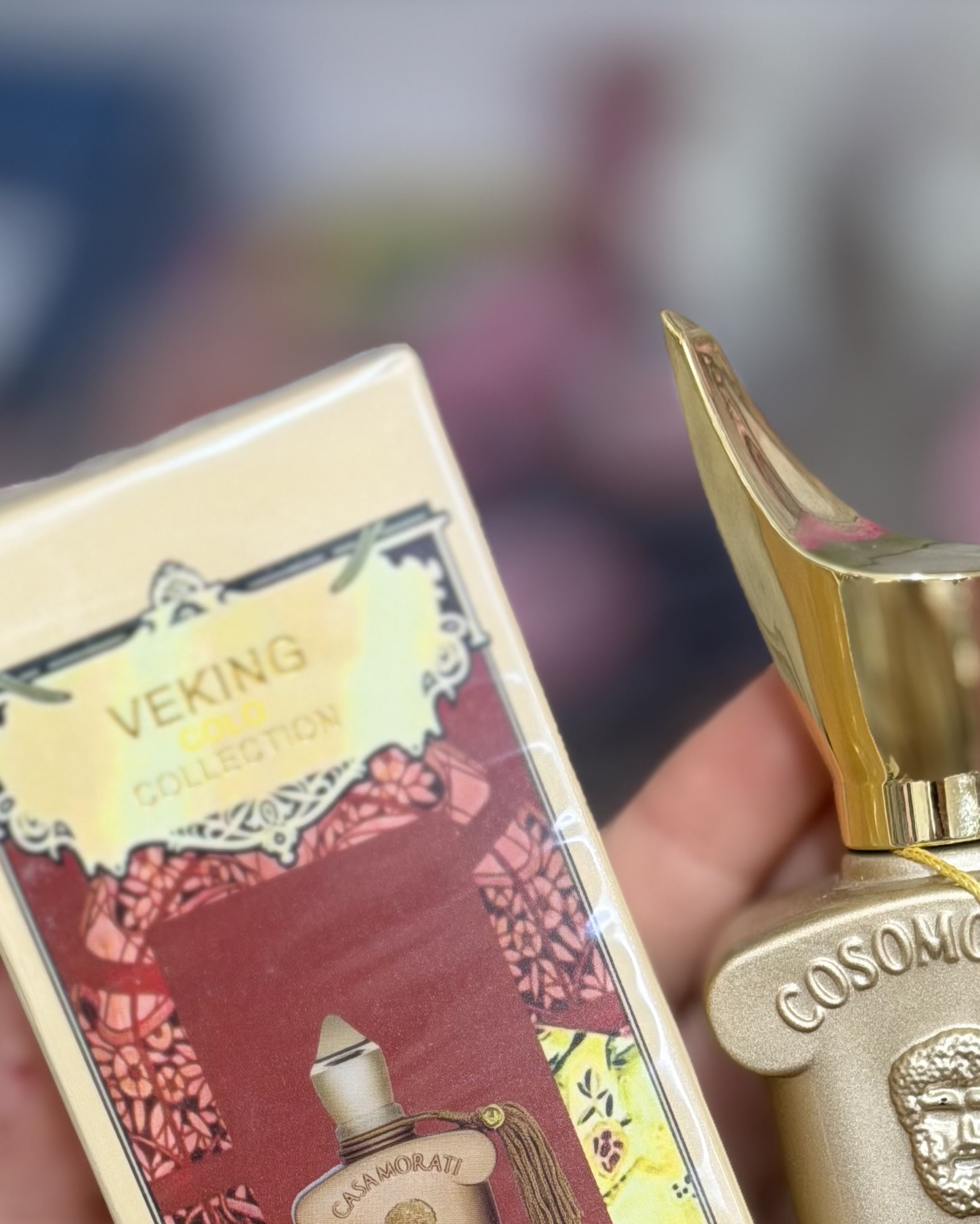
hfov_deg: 19.2
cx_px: 572
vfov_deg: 23.4
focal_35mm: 80
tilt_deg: -51.8
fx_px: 2900
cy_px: 1028
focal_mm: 6.76
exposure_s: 1/100
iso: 80
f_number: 1.78
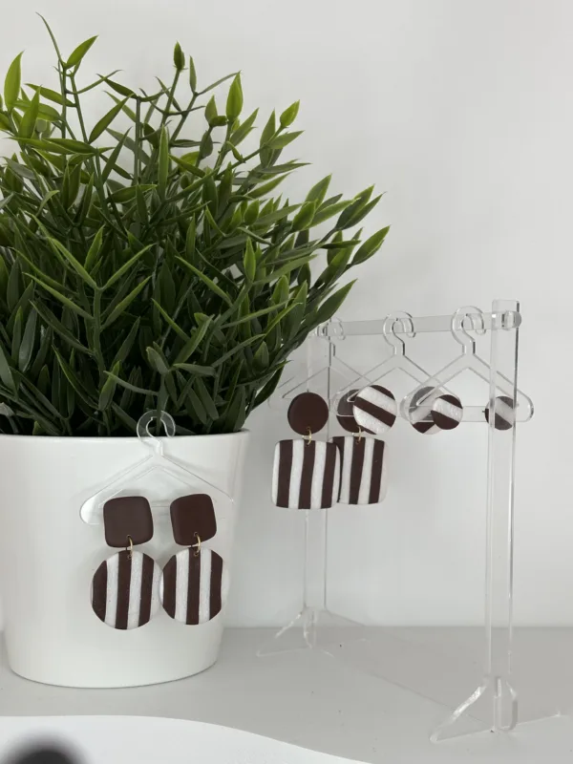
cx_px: 286
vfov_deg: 39.7
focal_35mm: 48
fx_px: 1059
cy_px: 382
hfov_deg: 30.3
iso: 50
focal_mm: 6.86
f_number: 1.78
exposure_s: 1/226
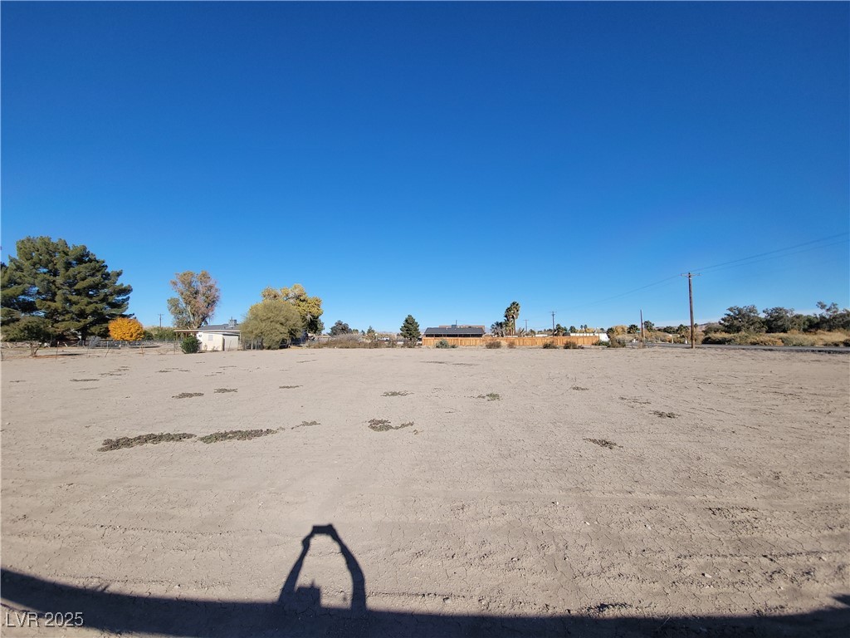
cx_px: 425
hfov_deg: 106.2
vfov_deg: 89.9
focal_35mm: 13
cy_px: 319
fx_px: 319
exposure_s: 1/1884
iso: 50
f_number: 2.2
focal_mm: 2.2
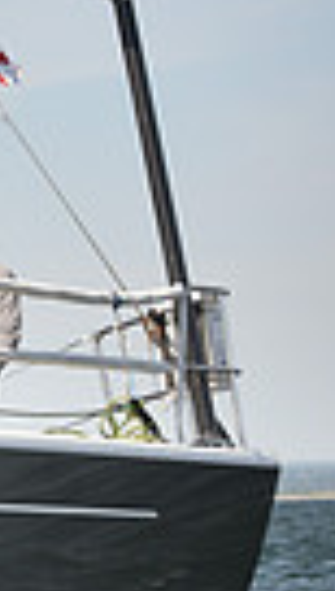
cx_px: -901
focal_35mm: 312
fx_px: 4903
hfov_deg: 3.7
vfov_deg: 6.9
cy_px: 406
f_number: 2.8
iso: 250
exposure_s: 1/1250
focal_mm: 70
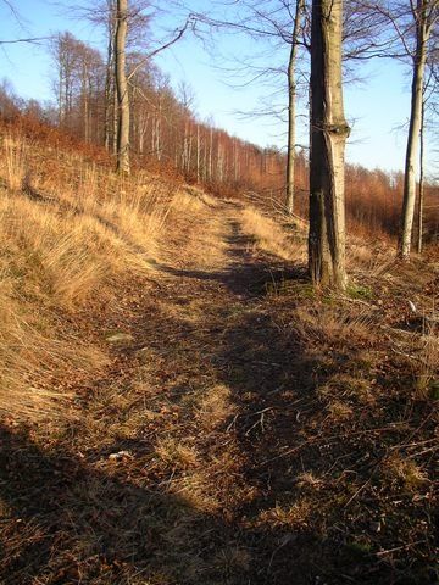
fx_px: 626
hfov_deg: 38.7
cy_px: 292
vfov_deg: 50.1
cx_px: 220
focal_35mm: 37
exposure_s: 1/200
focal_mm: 5.7
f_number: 2.8
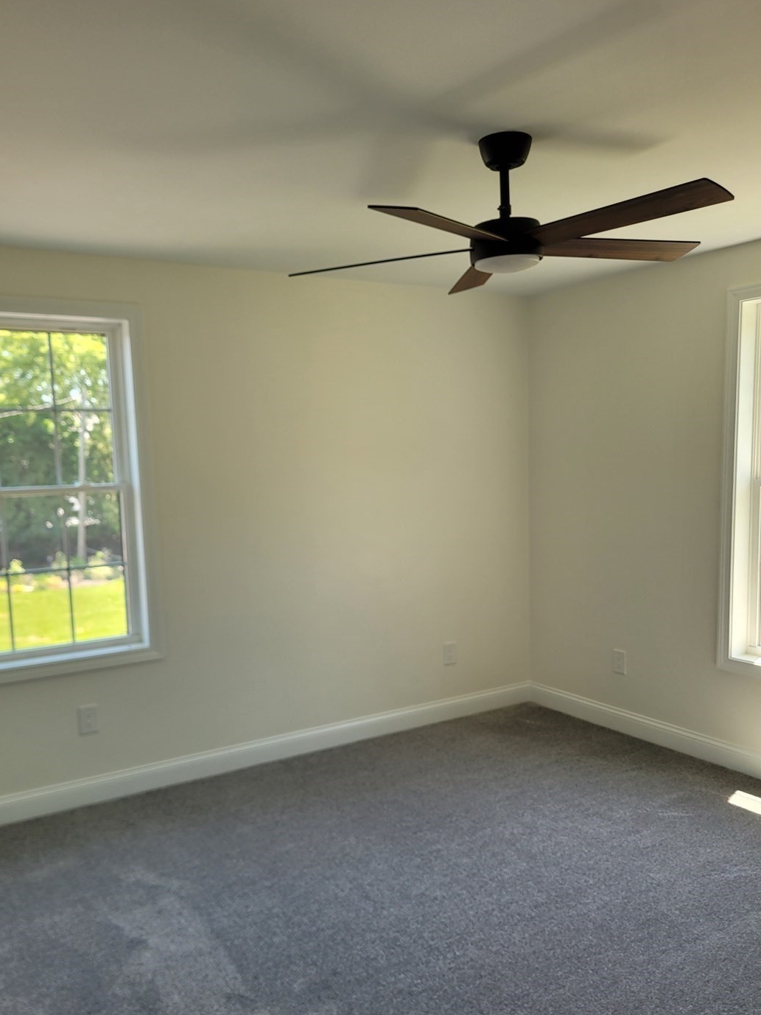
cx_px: 341
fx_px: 850
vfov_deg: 61.6
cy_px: 548
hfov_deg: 48.2
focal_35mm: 29
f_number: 1.8
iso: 80
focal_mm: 5.4
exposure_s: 1/120
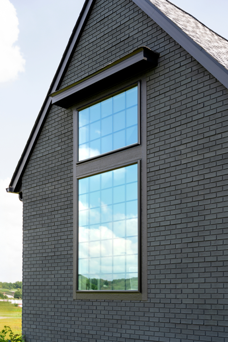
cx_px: 114
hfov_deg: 27.5
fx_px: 466
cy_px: 171
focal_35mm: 49
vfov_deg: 40.3
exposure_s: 1/400
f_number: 2.8
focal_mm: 49.1
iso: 100
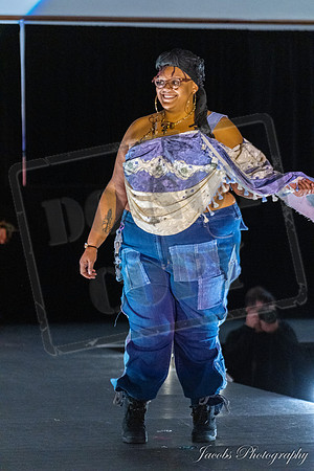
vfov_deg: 10.9
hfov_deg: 7.3
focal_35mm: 189
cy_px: 236
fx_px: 2473
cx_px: 157
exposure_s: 1/250
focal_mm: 189
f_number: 4
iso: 6400
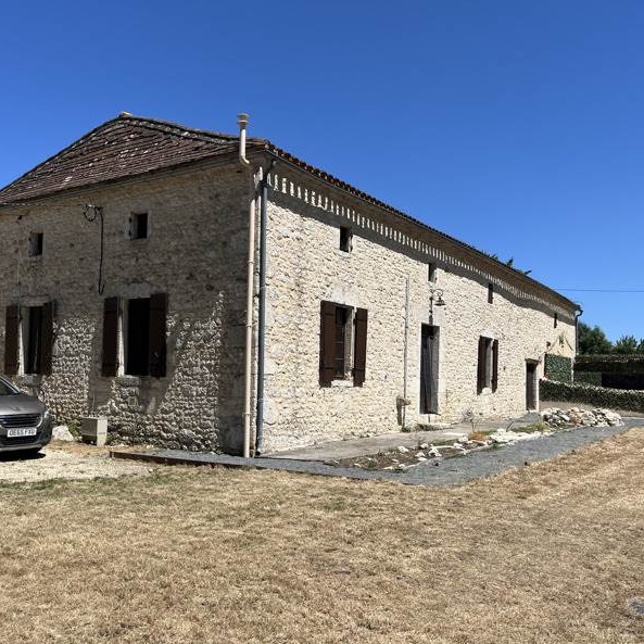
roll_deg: -1.3
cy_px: 324
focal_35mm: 31
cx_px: 289
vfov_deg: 52.5
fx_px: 652
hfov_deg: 52.4
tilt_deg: +4.6
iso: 50
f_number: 1.6
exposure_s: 1/4651
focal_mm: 5.1
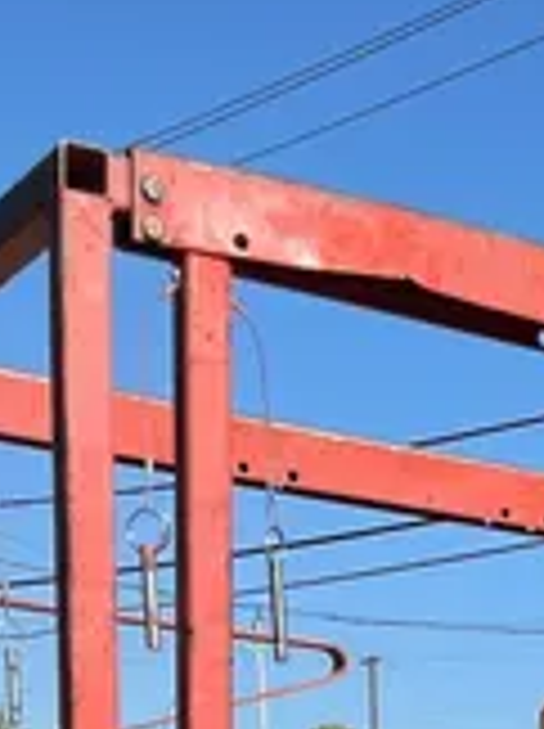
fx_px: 2479
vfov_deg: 13.5
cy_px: 1600
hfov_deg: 12.0
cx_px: 800
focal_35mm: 118
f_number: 1.6
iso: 50
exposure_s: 1/4651
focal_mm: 5.1
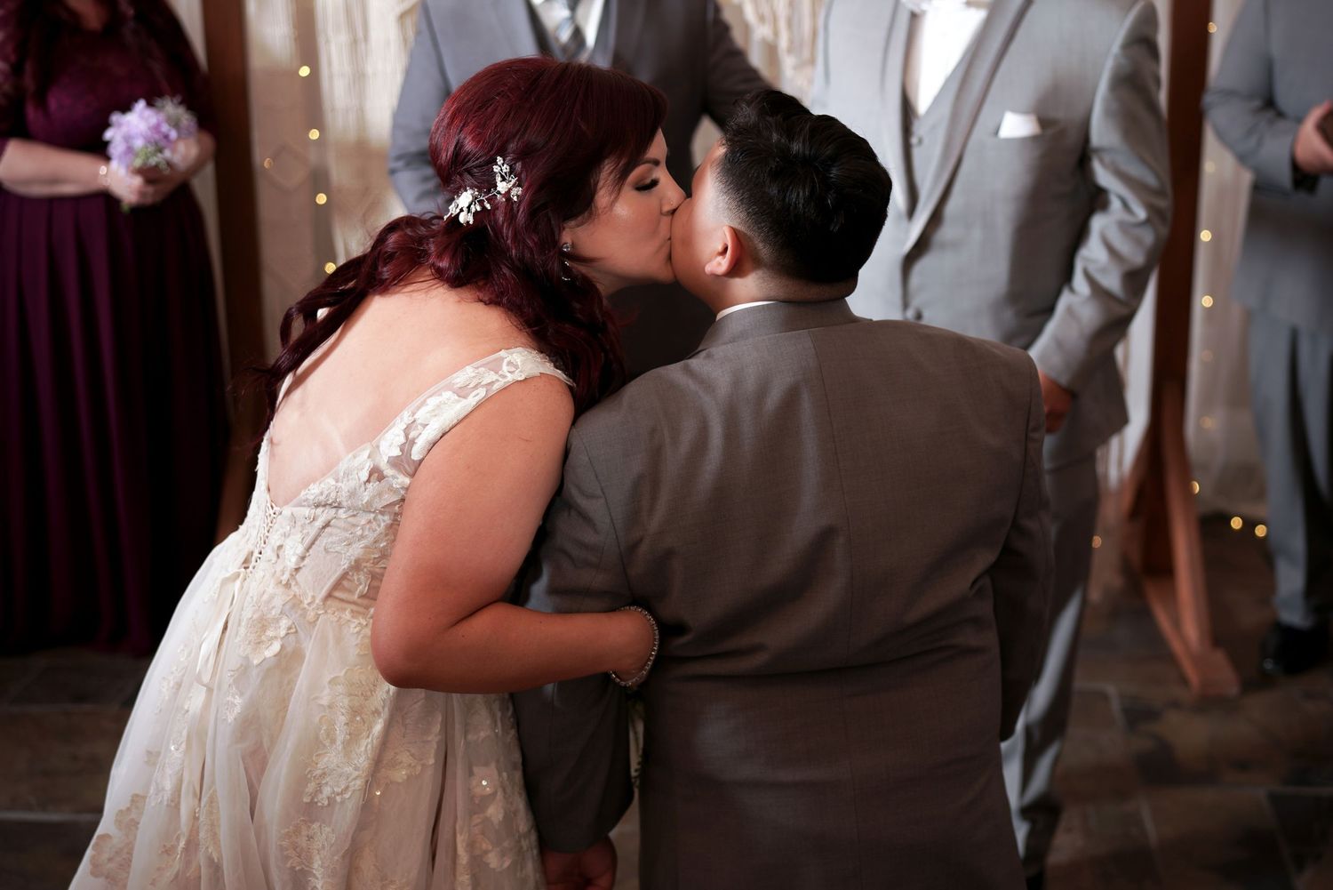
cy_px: 445
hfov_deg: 43.6
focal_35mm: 45
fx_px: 1667
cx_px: 666
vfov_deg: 29.9
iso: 100
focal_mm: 45
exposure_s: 1/125
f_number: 2.5
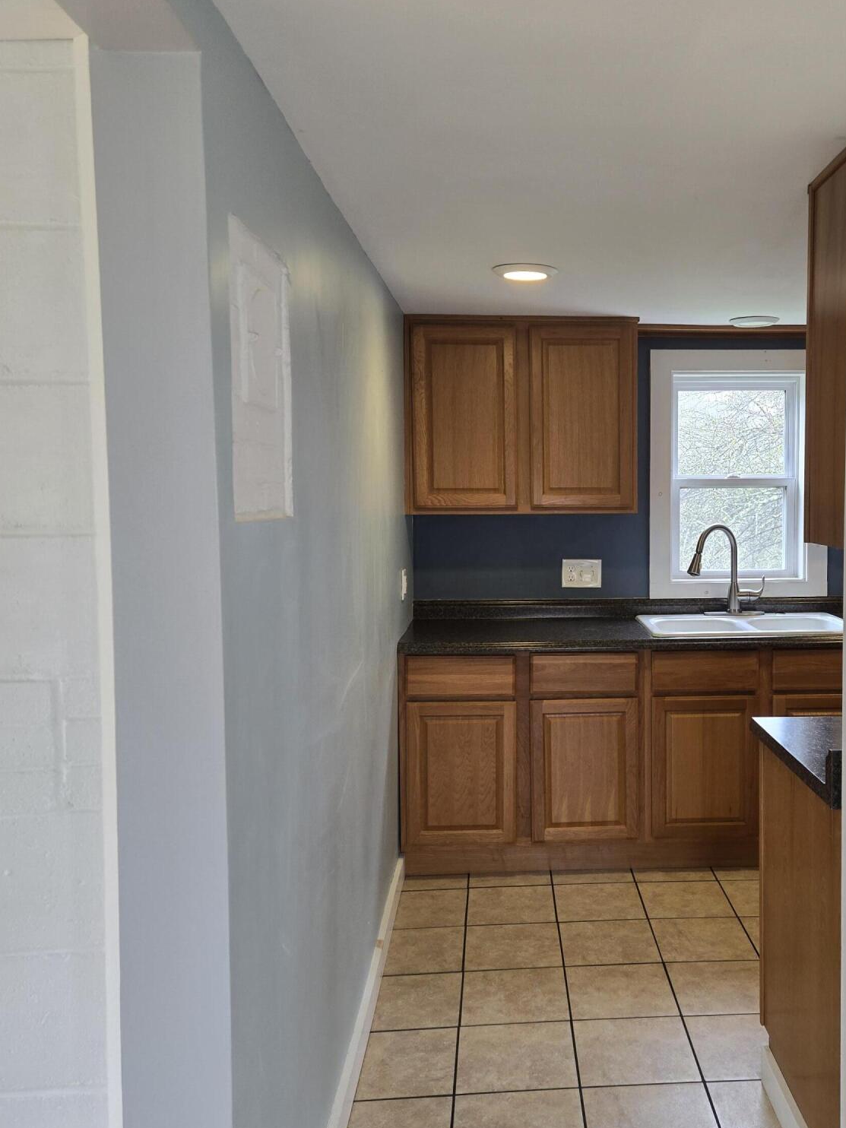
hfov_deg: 44.8
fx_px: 1010
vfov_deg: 58.4
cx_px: 564
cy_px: 560
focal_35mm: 31
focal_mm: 5.4
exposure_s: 1/120
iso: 80
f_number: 1.8
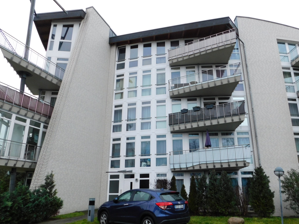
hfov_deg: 65.0
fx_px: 233
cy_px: 115
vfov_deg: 51.3
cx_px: 171
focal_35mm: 27
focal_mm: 4
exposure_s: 1/50
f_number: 3
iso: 125
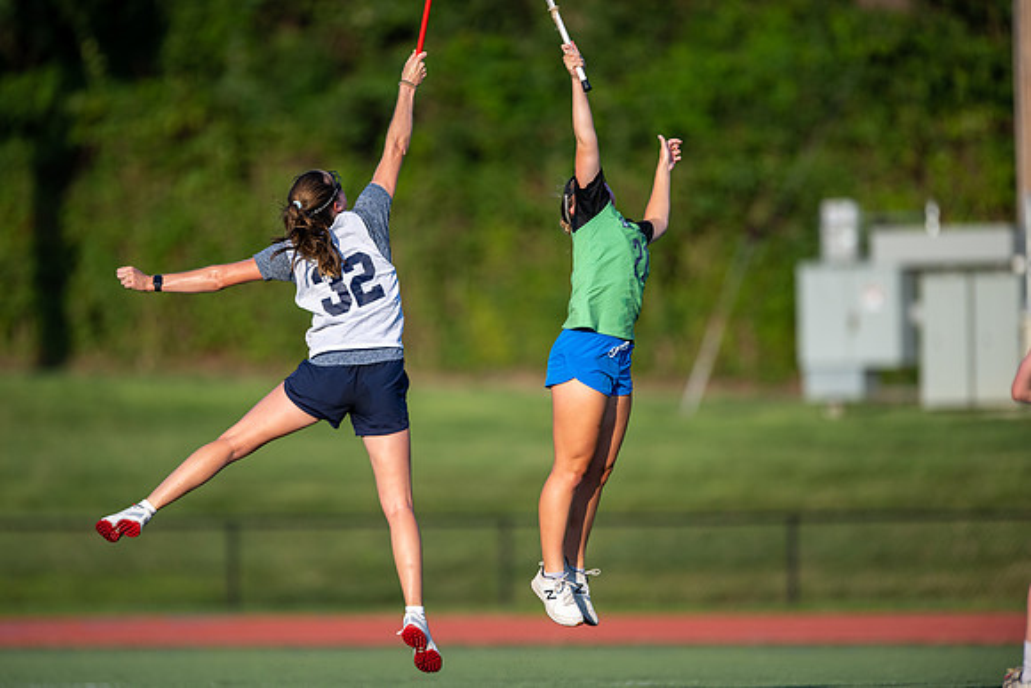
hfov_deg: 5.2
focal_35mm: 400
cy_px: 344
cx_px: 516
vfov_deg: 3.4
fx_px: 11458
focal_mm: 400
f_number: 2.8
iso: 160
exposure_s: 1/2000
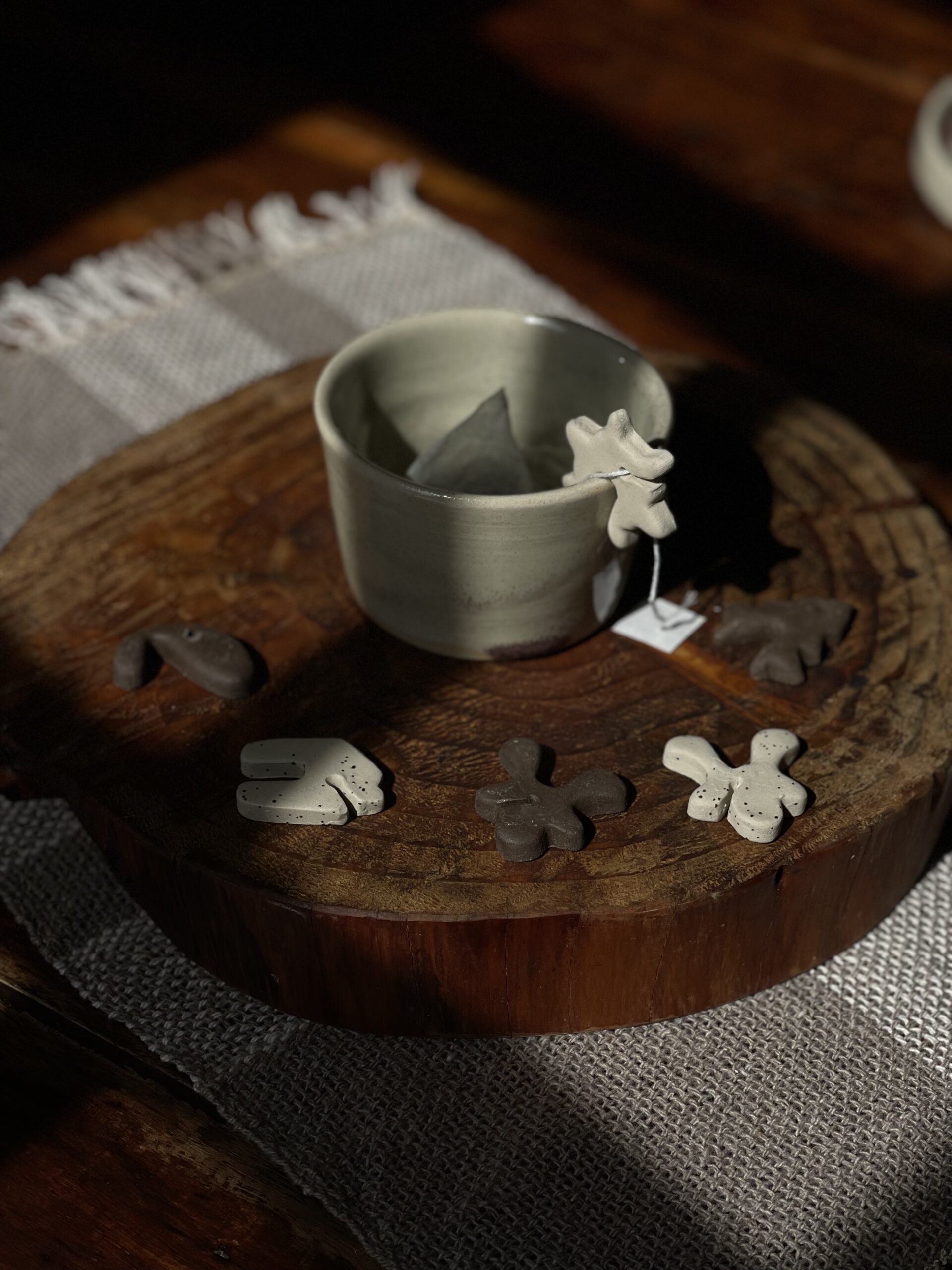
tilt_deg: -39.3
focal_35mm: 64
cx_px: 476
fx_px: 2347
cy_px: 635
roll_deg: -4.7
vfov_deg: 30.3
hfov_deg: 22.9
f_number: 2.2
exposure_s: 1/2597
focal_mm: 7.5
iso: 32
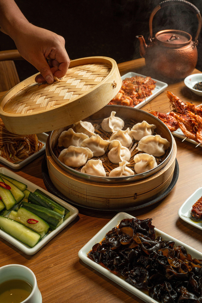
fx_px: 429
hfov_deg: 26.5
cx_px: 101
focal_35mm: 51
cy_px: 152
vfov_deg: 38.9
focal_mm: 51
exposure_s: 1/250
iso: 500
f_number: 11
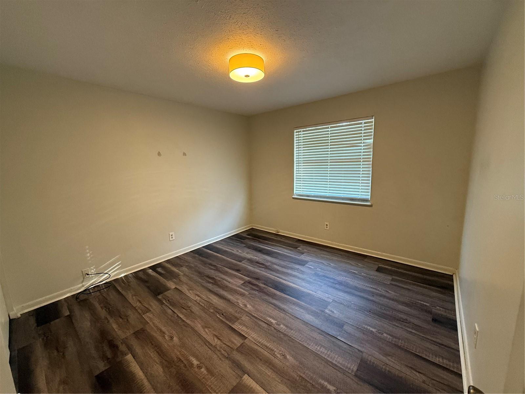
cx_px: 262
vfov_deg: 85.7
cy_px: 197
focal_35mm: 14
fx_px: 212
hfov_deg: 102.1
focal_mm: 2.22
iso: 320
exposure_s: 1/60
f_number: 2.2
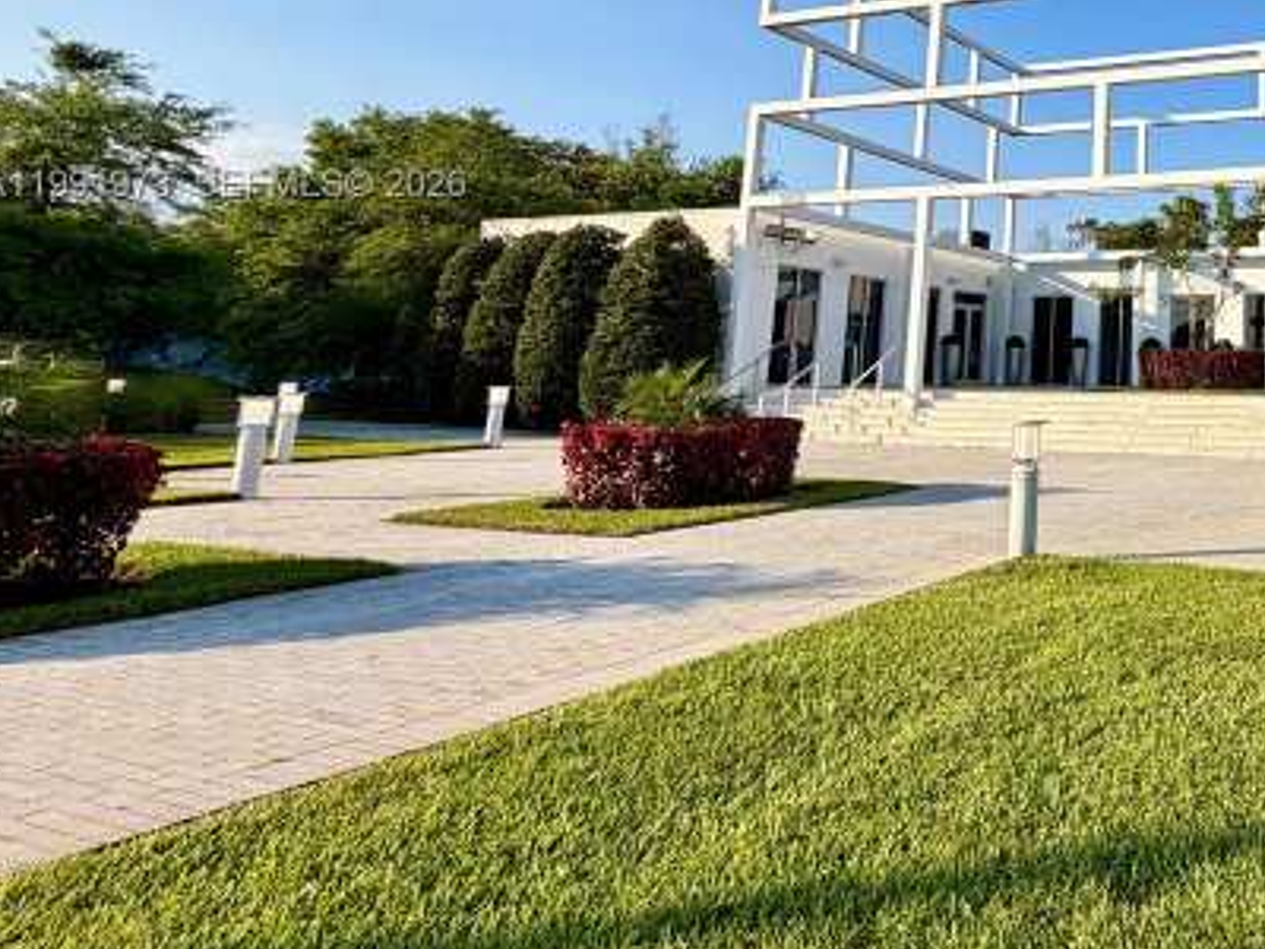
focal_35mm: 28
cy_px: 187
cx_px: 1240
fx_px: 1023
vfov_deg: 47.0
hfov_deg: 51.9
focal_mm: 2.22
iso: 40
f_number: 2.2
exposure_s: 1/644
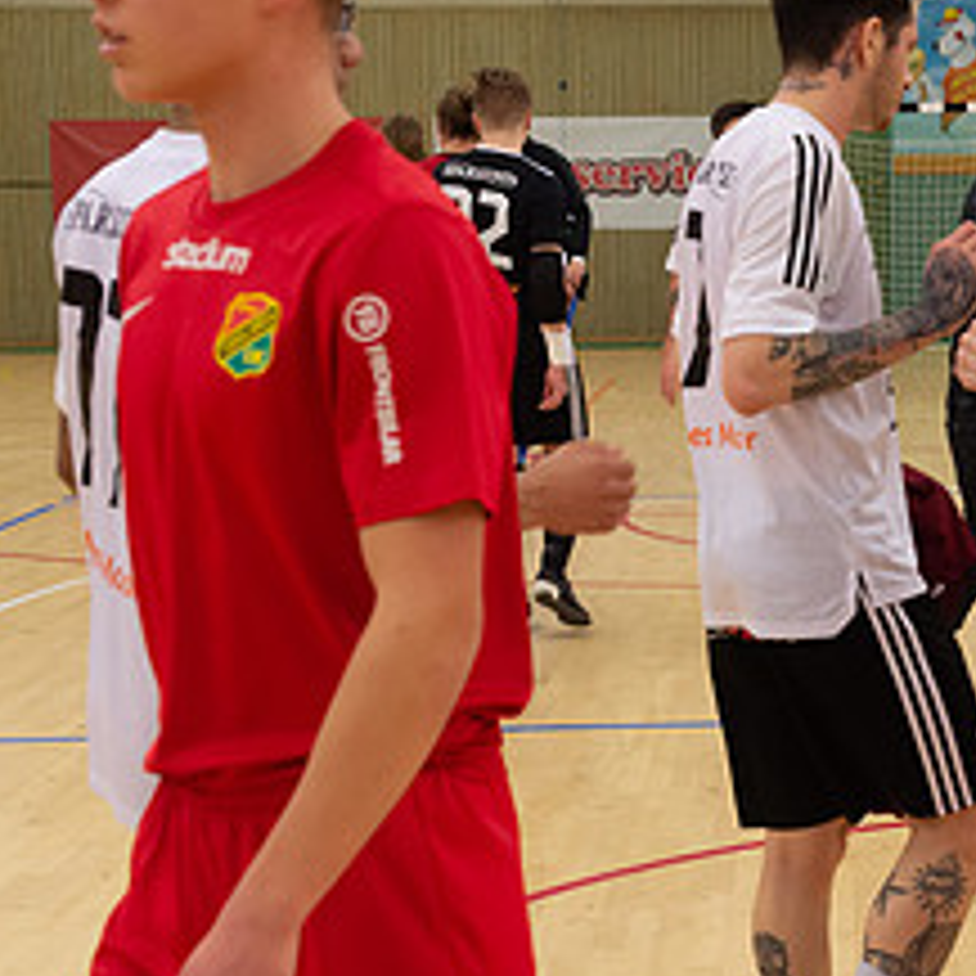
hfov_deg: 18.3
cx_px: 1106
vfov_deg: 19.1
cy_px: 576
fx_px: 2903
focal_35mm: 91
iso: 1250
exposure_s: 1/320
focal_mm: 40
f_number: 4
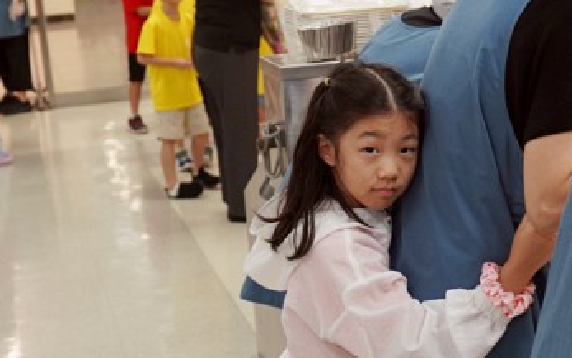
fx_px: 1403
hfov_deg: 23.0
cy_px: 185
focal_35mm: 90
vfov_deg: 14.5
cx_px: 374
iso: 1250
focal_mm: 34
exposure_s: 1/160
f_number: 4
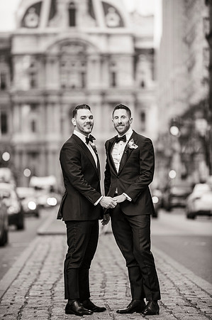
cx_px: 106
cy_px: 160
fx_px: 1771
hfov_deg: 6.9
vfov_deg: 10.3
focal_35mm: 200
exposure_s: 1/1600
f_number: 2.8
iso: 800
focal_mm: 200
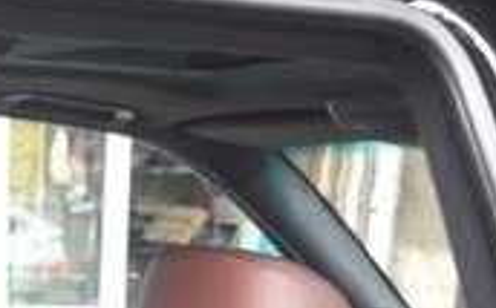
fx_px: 1539
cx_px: 127
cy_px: 698
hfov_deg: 18.2
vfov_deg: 10.2
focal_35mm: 114
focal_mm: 3.7
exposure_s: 1/33
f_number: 1.9
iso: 64
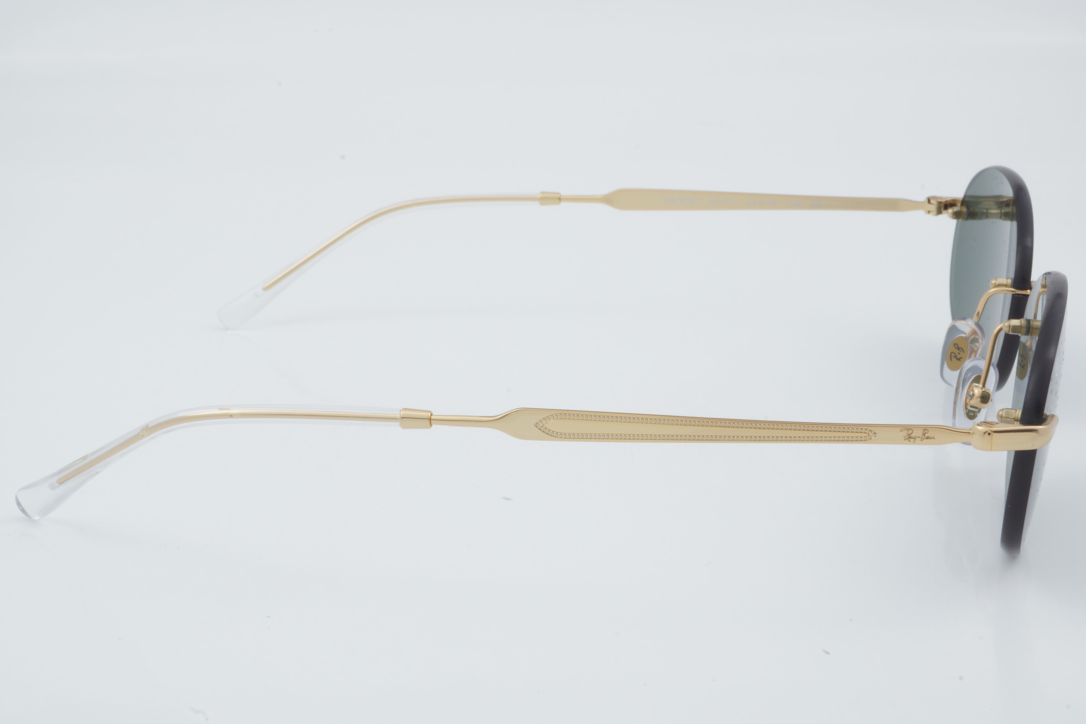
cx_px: 543
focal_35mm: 68
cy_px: 362
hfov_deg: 29.9
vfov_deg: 20.2
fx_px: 2036
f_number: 32
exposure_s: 1/3
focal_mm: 45
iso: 100
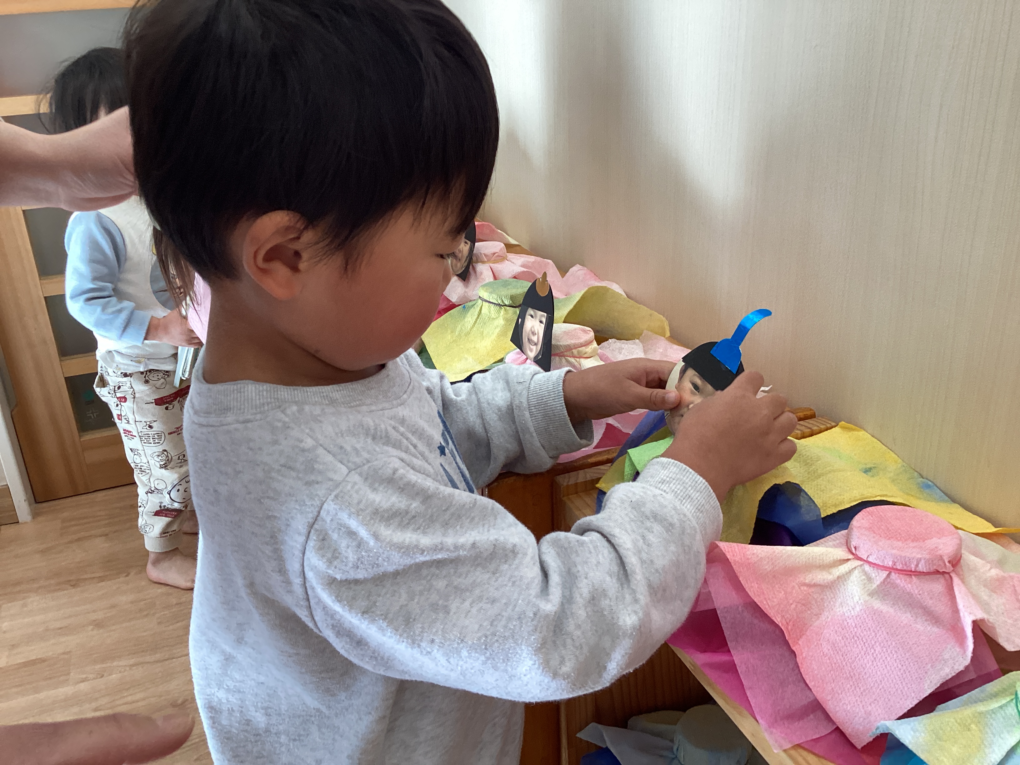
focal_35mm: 31
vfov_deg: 45.4
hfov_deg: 58.4
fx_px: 913
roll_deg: +2.4
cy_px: 382
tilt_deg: -23.5
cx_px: 510
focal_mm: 3.3
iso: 80
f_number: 2.4
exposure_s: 1/100
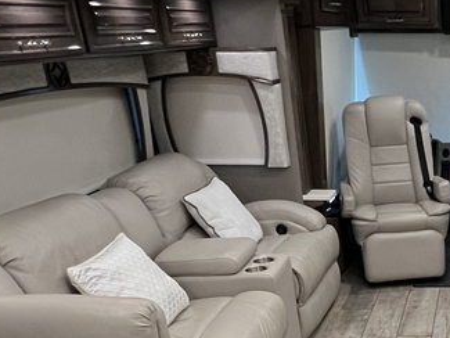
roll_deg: -1.6
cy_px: 345
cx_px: 482
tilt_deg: -27.5
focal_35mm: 48
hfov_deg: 34.7
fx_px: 624
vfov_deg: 28.3
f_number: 1.8
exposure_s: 1/120
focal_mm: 1.57
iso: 200
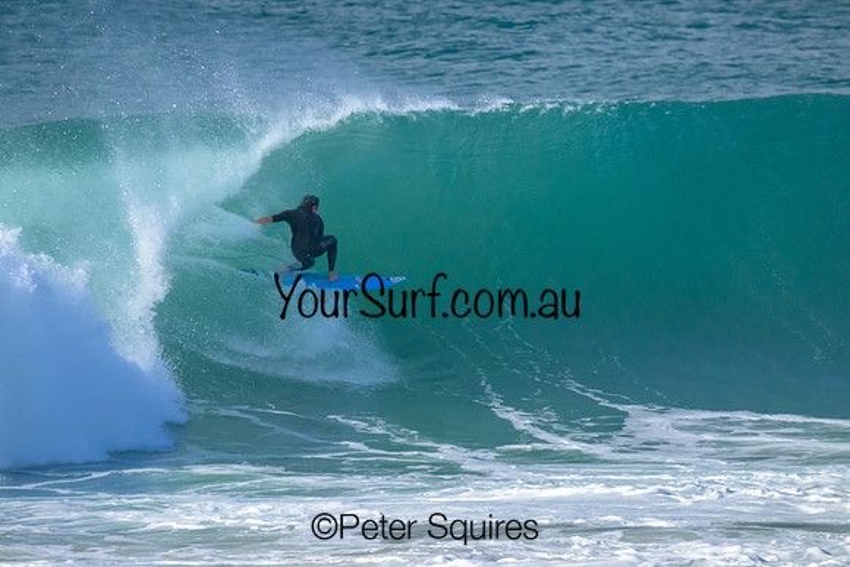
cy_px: 284
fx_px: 18892
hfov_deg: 2.6
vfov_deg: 1.7
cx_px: 425
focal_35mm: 800
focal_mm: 800
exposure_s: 1/2500
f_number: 11
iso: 7200
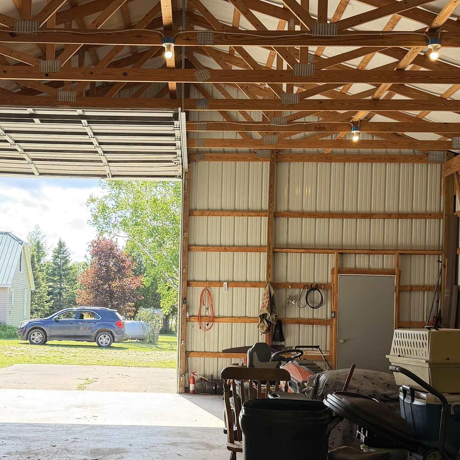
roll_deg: -0.8
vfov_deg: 32.6
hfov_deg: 32.6
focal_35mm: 52
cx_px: 172
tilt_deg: +0.8
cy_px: 295
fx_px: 782
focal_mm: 6.76
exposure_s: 1/360
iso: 100
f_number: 1.78
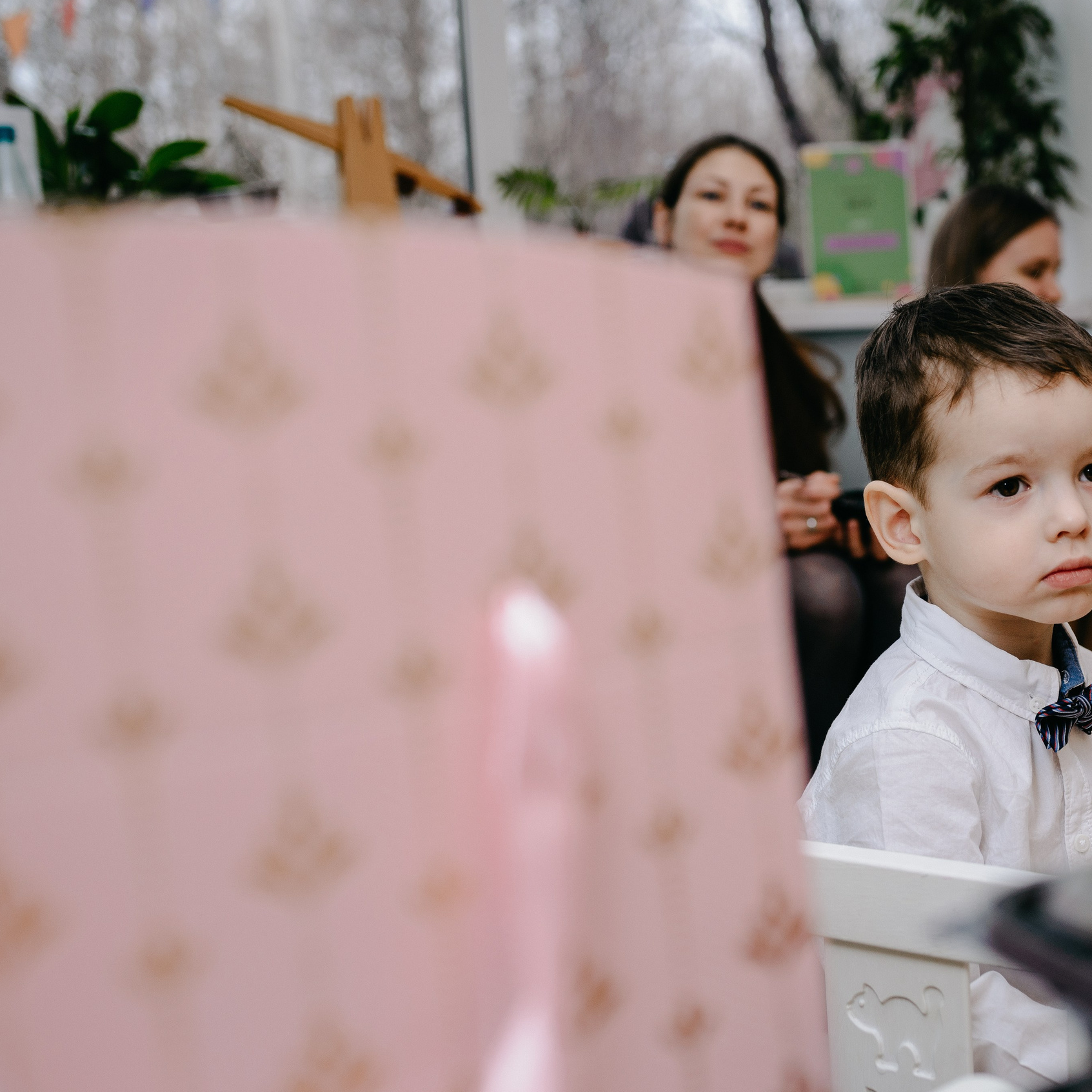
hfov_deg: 37.0
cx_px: 757
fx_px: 1606
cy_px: 549
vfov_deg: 37.6
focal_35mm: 45
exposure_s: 1/160
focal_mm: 35
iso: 400
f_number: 2.8
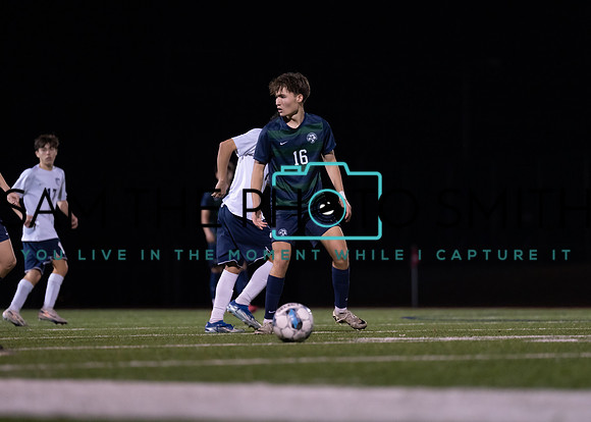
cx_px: 309
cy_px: 224
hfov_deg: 8.0
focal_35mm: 252
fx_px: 4236
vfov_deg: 5.7
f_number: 2.8
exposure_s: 1/1000
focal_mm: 200
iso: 2500
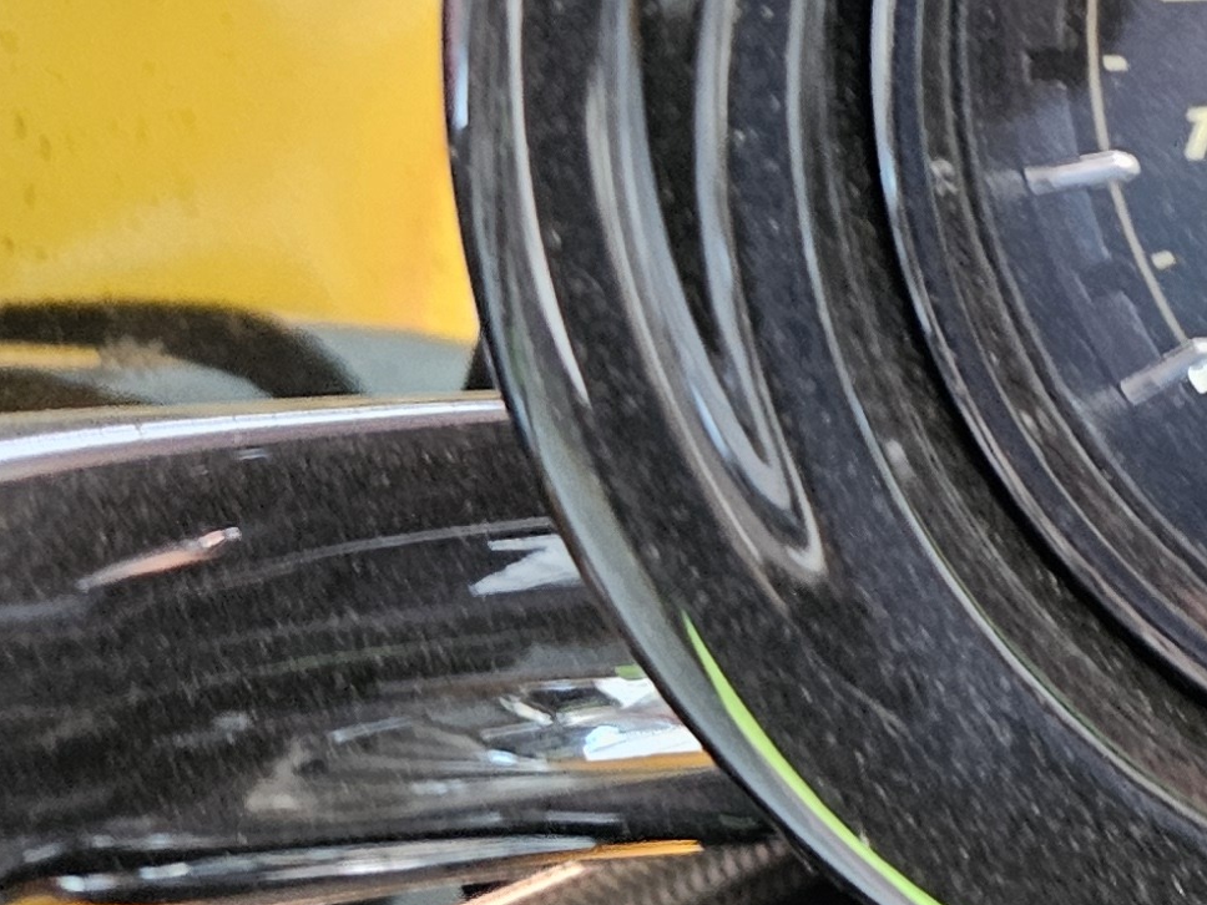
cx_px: 2107
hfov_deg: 17.3
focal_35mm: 95
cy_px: 213
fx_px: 3312
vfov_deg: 15.5
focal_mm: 5.4
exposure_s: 1/40.6
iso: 320
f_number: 1.8
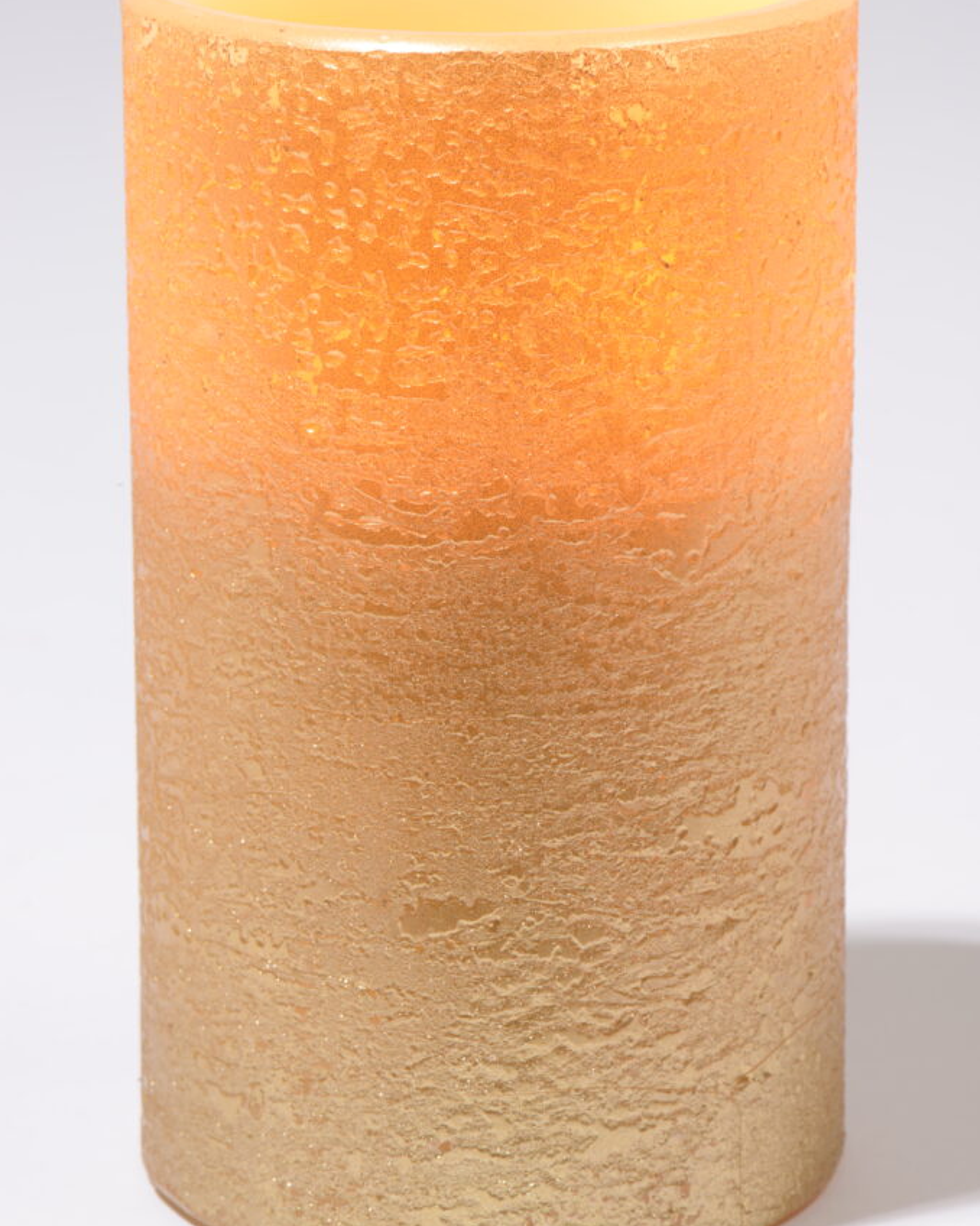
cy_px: 594
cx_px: 488
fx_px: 4316
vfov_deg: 16.2
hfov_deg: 13.0
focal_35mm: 119
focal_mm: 105
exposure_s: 13
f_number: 22
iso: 100
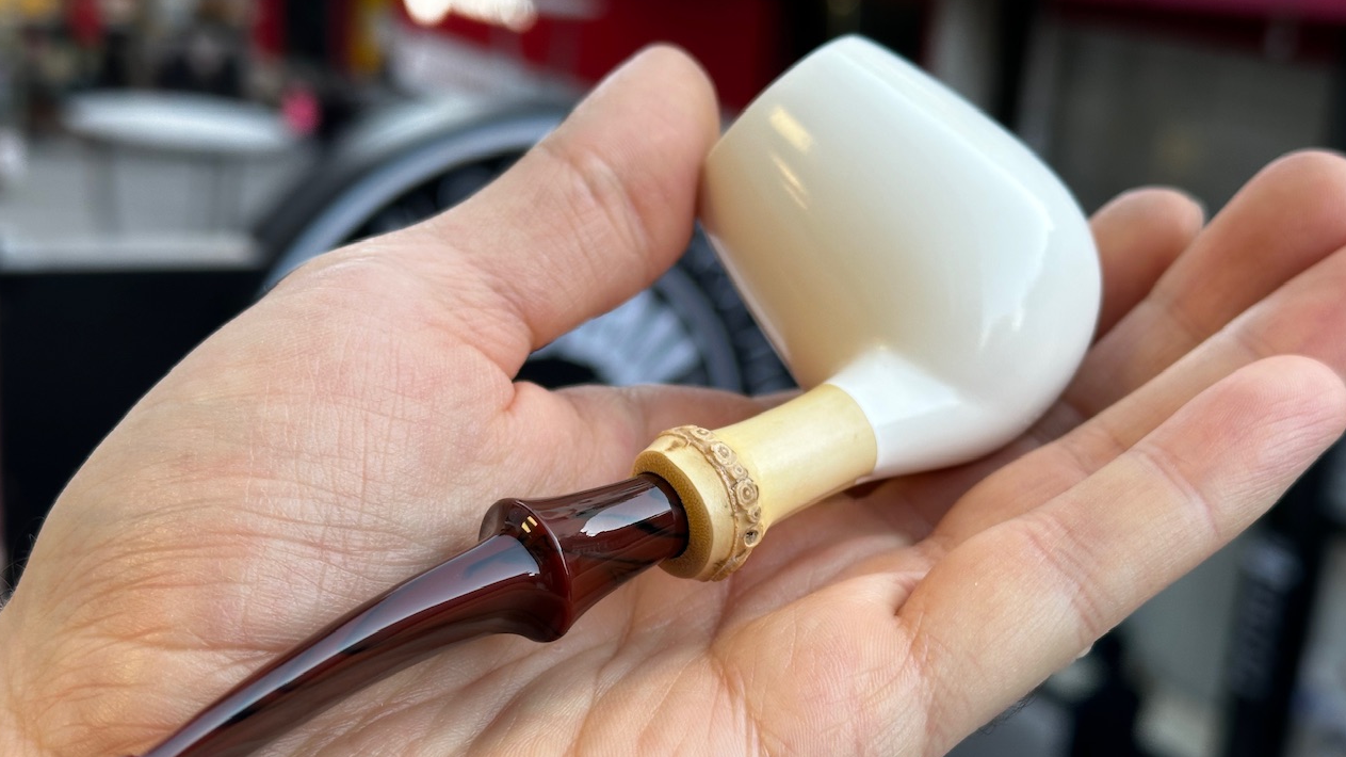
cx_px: 669
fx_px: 1891
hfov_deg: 39.2
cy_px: 497
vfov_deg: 22.5
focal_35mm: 53
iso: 50
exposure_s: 1/113
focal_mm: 6.86
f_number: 1.78
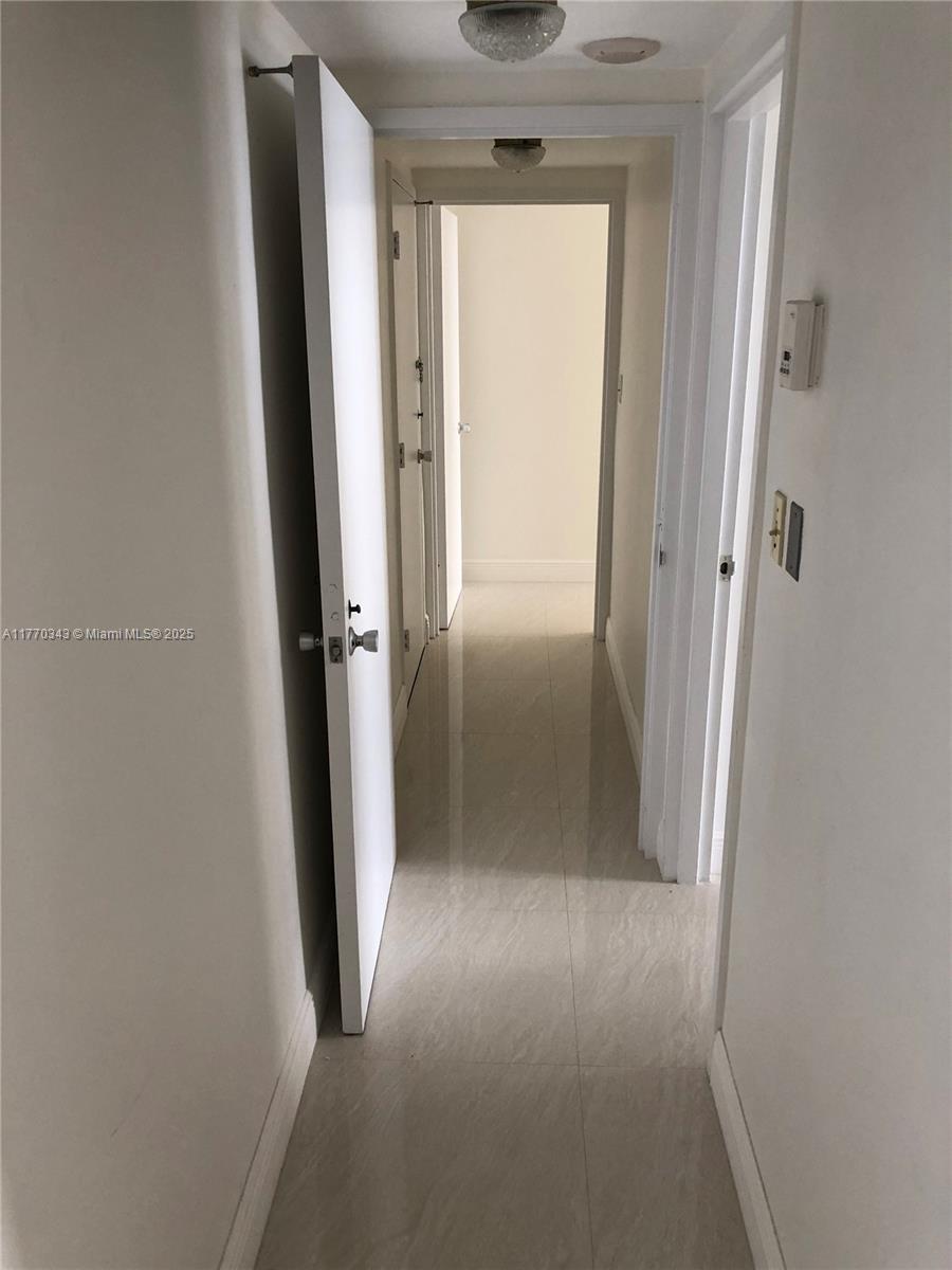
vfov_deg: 63.4
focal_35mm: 28
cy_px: 635
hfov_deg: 49.7
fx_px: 1027
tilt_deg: -15.9
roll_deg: +0.3
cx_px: 476
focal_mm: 4
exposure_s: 1/24
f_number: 1.8
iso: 40
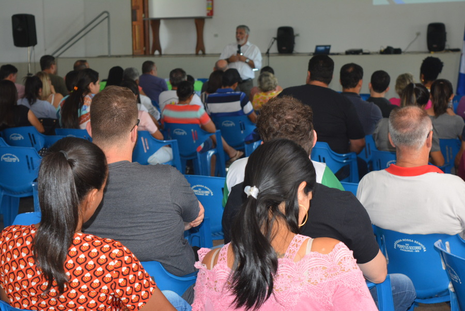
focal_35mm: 82
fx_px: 1067
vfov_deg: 16.6
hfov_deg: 24.6
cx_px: 232
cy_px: 156
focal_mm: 55
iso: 900
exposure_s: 1/60
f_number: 5.6
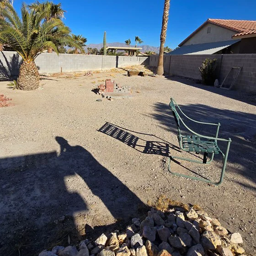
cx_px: 99
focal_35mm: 21
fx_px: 176
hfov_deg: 71.2
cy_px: 93
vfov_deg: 70.8
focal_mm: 2.2
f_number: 2.2
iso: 50
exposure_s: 1/2993
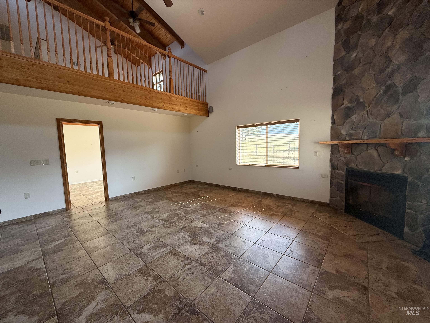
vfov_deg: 85.7
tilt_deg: -4.6
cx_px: 215
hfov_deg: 102.1
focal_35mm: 14
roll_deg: +1.7
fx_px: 174
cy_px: 162
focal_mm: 2.22
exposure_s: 1/99
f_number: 2.2
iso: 100
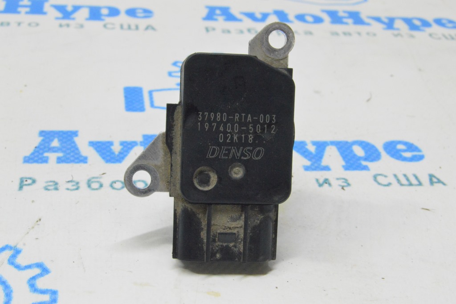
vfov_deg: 22.6
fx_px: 759
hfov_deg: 33.4
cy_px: 152
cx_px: 228
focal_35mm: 60
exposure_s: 1/15
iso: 6400
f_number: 20
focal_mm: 40
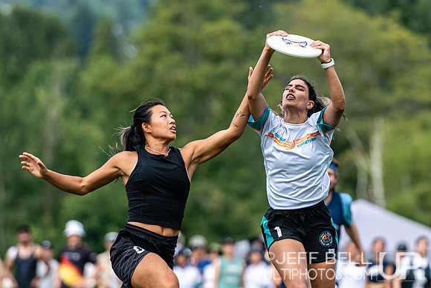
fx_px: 5724
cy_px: 118
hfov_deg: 4.3
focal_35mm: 478
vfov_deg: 2.9
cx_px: 262
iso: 220
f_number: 3.2
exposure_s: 1/2000
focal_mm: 200
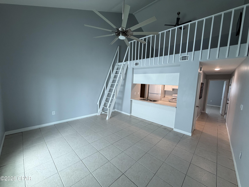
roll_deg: -2.6
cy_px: 94
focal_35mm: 14
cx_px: 124
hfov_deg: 102.1
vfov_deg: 85.7
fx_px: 101
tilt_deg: -5.8
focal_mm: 2.22
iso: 160
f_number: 2.2
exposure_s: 1/120
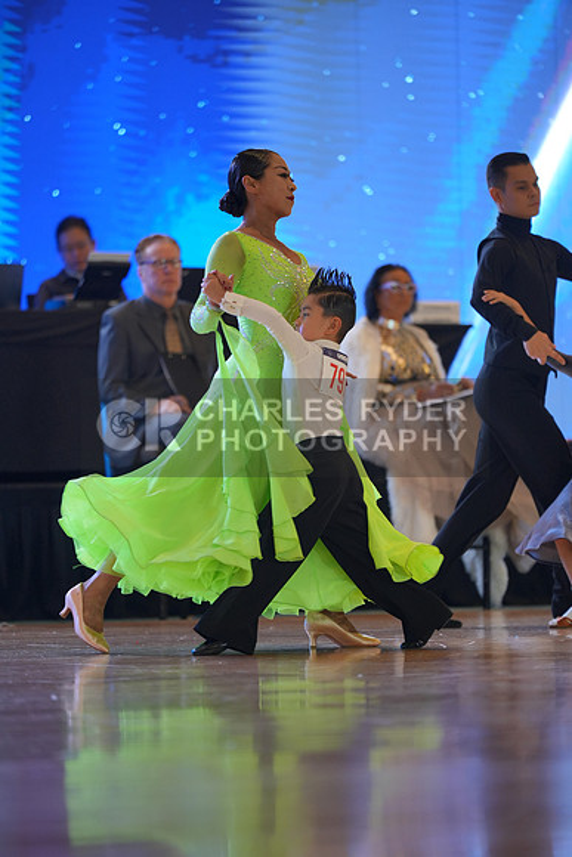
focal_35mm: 200
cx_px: 286
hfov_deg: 6.9
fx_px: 4763
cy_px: 428
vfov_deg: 10.3
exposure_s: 1/400
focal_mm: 200
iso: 1250
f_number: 2.8
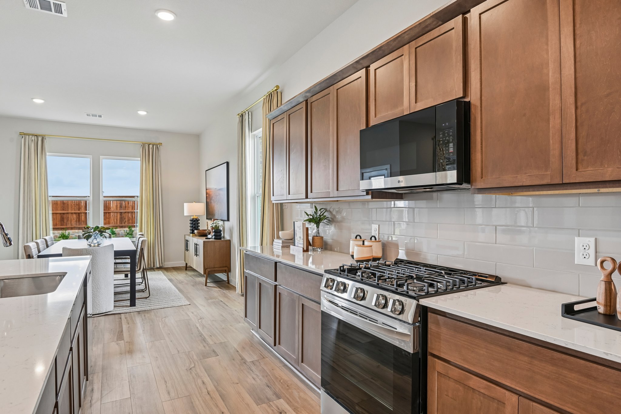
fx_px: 345
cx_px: 310
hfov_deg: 84.0
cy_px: 207
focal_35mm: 20
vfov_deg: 61.9
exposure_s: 1/30
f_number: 8
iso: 400
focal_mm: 20
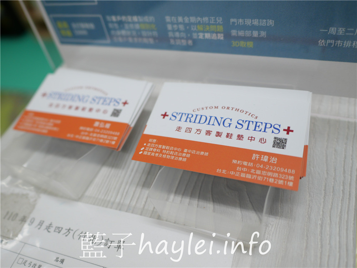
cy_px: 134
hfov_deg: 60.0
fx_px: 309
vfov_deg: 46.8
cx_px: 178
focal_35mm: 30
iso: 200
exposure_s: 1/125
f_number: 2
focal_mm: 15
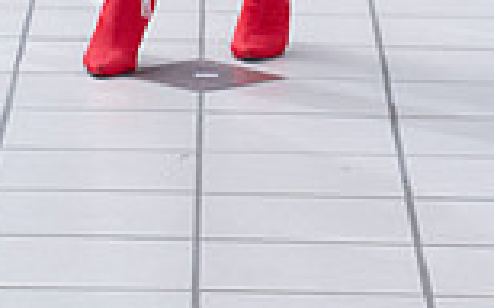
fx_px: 4493
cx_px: 231
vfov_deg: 3.9
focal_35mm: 334
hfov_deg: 6.3
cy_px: -330
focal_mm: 112
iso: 1250
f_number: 7.1
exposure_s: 1/160
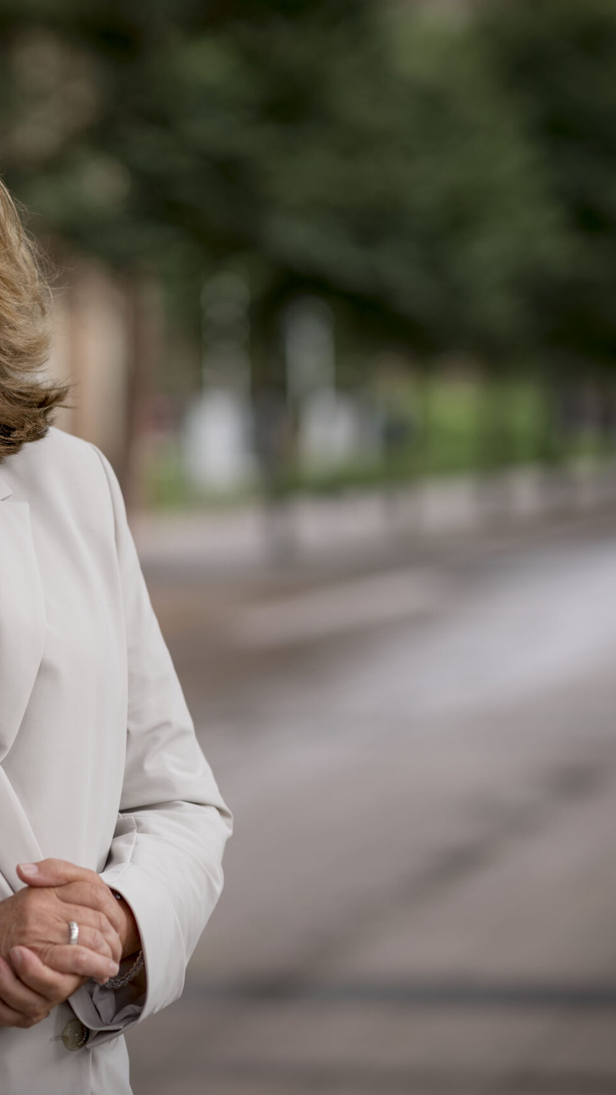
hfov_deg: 9.0
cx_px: 24
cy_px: 547
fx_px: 3891
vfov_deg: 16.0
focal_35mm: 134
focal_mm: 85
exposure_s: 1/320
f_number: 2
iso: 100
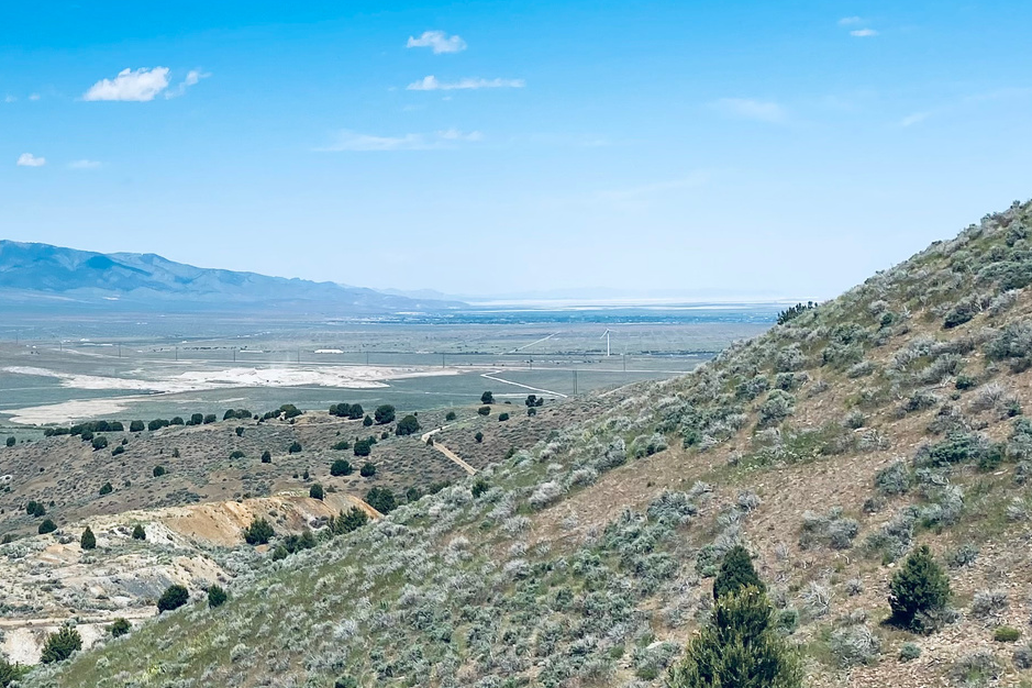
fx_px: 1691
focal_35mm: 59
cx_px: 112
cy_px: 311
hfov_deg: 32.3
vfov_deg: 23.0
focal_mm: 4.25
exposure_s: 1/3984
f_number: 1.8
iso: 32
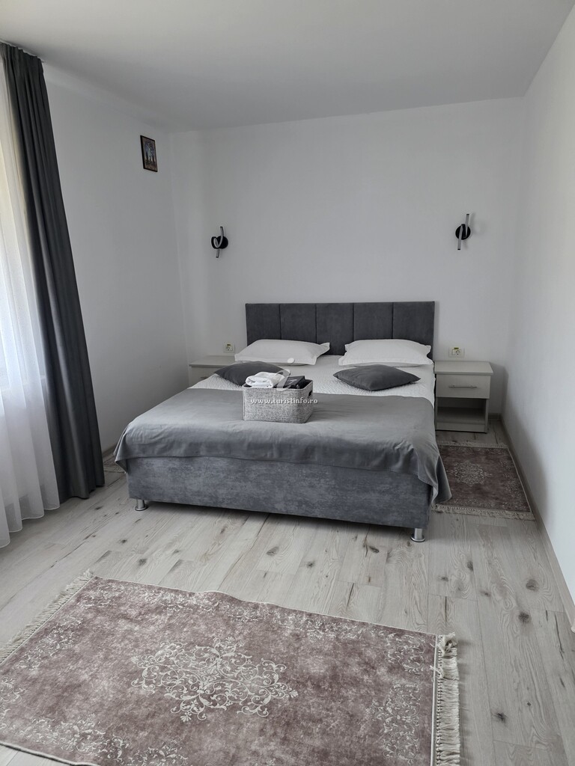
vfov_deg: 73.9
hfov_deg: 58.9
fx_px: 509
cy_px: 383
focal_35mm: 23
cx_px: 288
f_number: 1.7
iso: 640
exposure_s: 1/100
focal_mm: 6.3
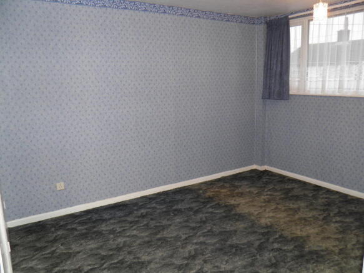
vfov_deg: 49.7
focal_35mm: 28
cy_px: 136
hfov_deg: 63.5
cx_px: 182
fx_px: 294
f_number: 2.8
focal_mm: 4.9
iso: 100
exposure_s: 1/30
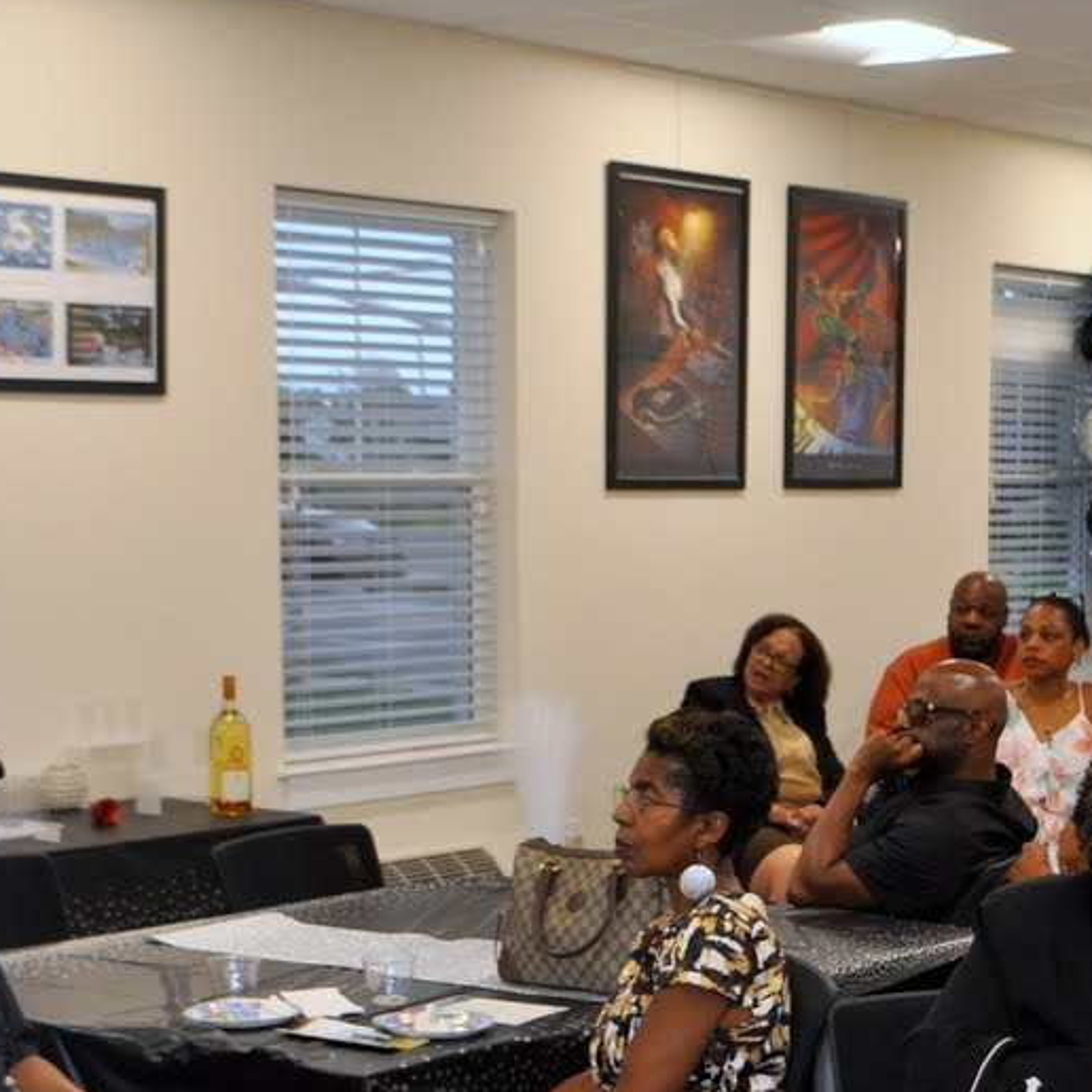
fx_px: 2855
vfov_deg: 21.5
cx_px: 768
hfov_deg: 21.5
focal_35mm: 80
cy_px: 754
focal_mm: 27
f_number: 3.8
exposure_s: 1/125
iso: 640
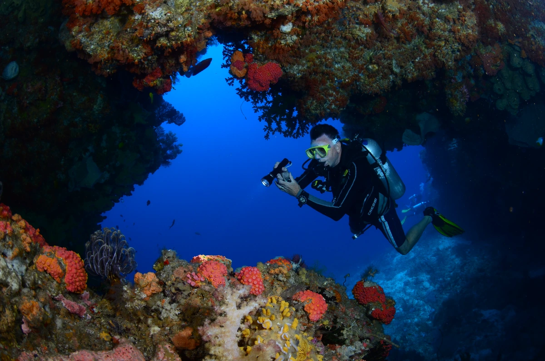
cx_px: 272
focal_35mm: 15
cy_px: 180
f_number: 10
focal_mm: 10
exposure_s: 1/125
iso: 400
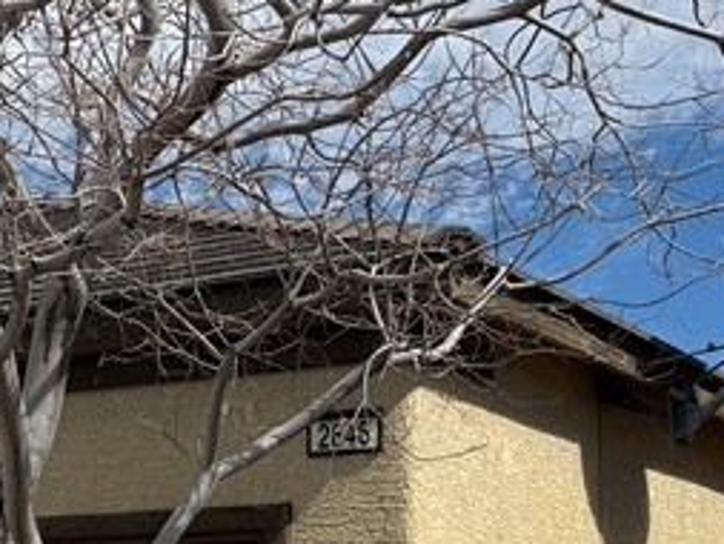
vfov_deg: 15.2
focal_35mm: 97
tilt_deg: +9.8
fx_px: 2030
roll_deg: -2.2
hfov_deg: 19.1
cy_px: 438
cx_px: -155
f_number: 1.78
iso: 80
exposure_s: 1/7353
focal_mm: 6.76
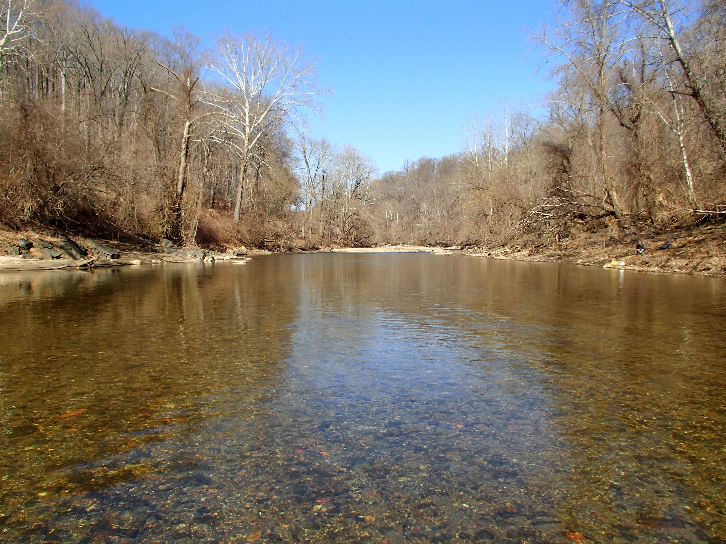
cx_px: 363
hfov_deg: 63.4
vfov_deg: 49.7
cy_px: 272
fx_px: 587
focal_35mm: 28
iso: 100
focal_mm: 5
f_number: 3.9
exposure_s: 1/640
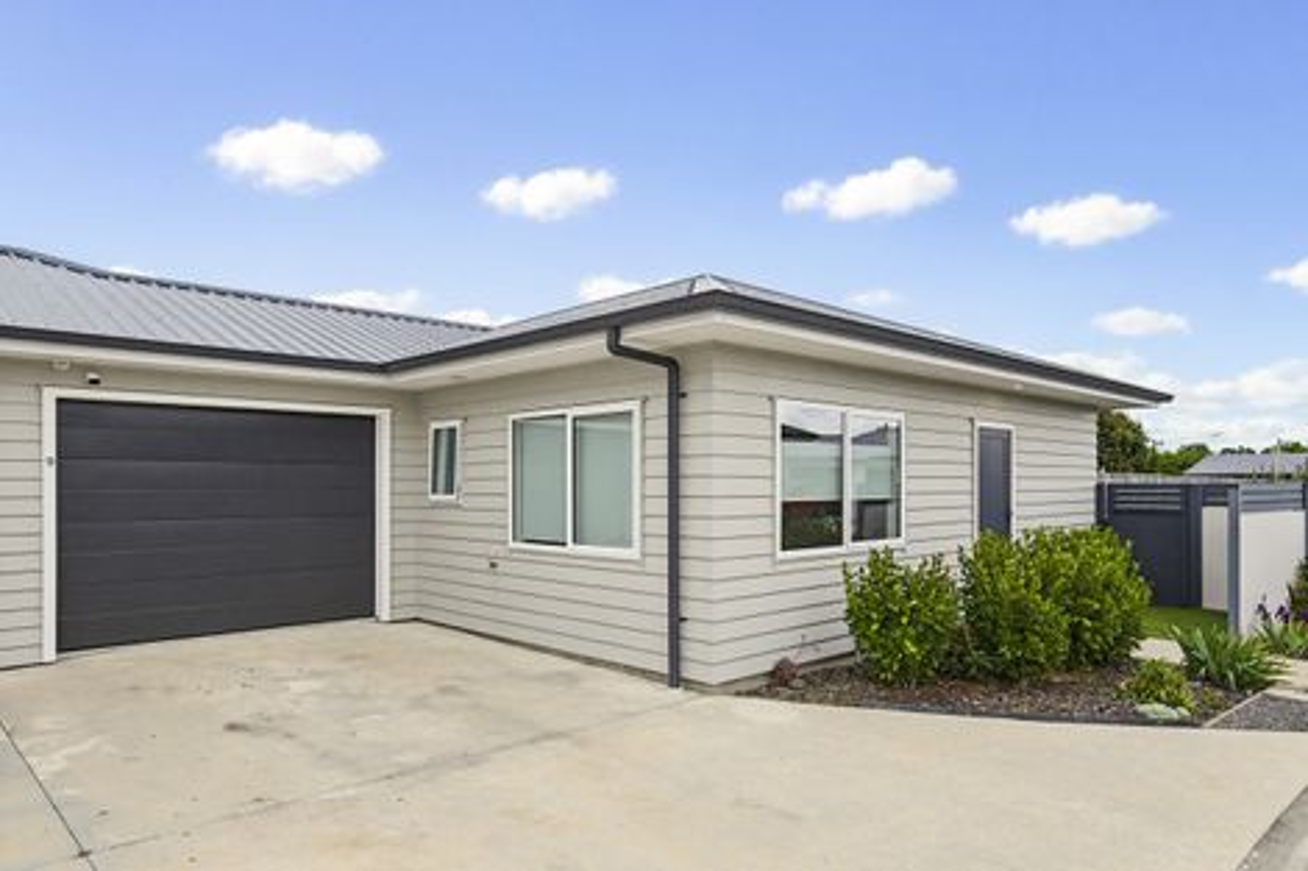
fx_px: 763
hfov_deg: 81.2
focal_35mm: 21
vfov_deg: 59.5
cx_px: 654
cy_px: 436
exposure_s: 1/800
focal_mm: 21
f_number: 8
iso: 320
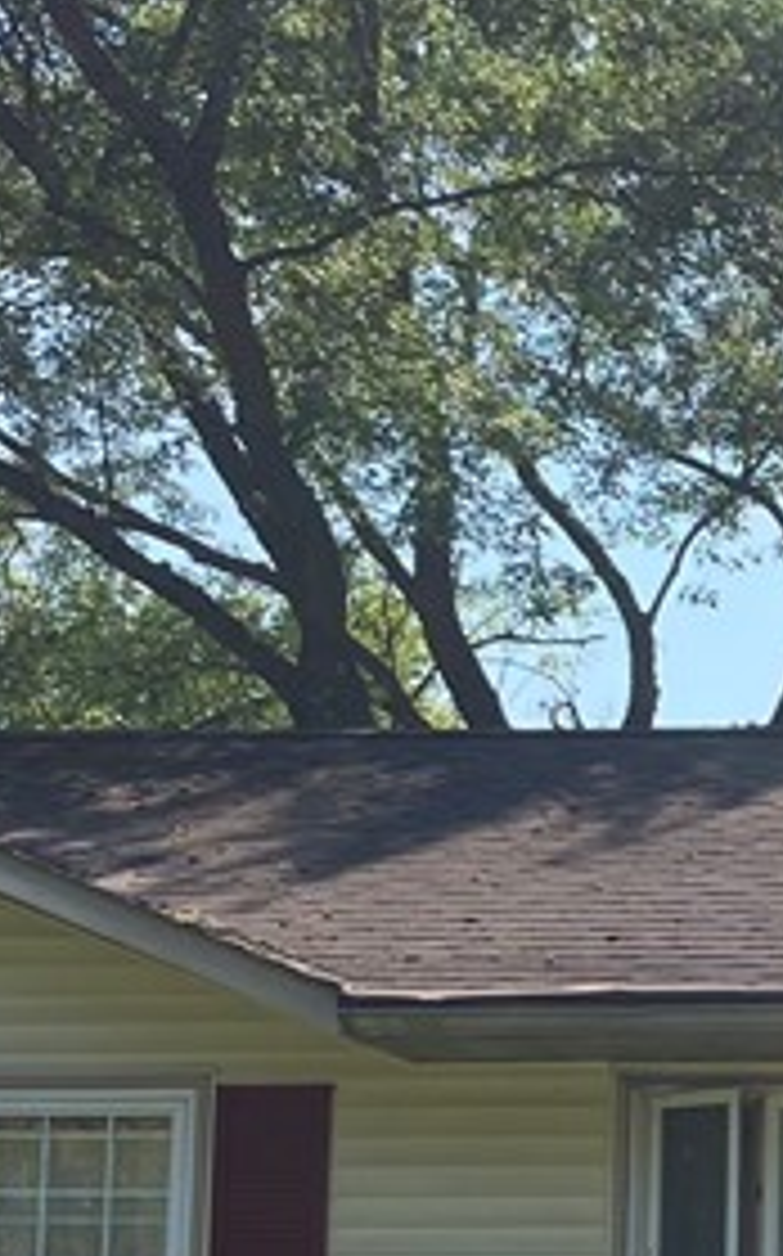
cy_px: 1062
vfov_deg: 18.9
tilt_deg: +10.2
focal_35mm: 109
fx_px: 3727
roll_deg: -0.9
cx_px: 1058
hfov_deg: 11.6
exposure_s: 1/1012
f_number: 1.8
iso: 32
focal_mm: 3.99
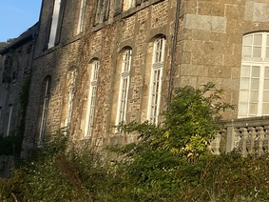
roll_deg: +1.9
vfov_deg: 15.1
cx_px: 415
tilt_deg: +16.8
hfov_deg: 18.6
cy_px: -85
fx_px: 715
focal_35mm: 92
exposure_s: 1/2028
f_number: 1.8
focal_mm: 4.25
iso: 32
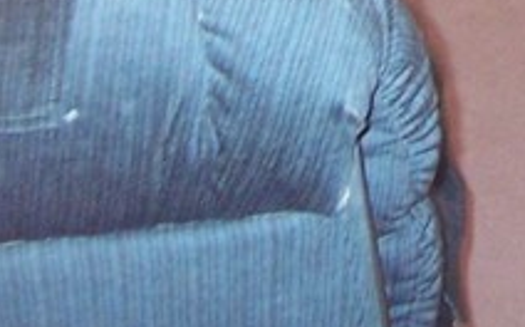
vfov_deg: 9.8
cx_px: 654
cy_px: -453
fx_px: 1687
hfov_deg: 16.8
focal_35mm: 118
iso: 200
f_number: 2.8
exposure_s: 1/30
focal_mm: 3.8
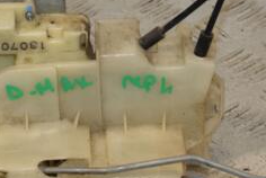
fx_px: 1465
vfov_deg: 7.0
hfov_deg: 10.4
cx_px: 99
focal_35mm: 198
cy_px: 73
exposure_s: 1/200
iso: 800
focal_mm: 52
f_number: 8
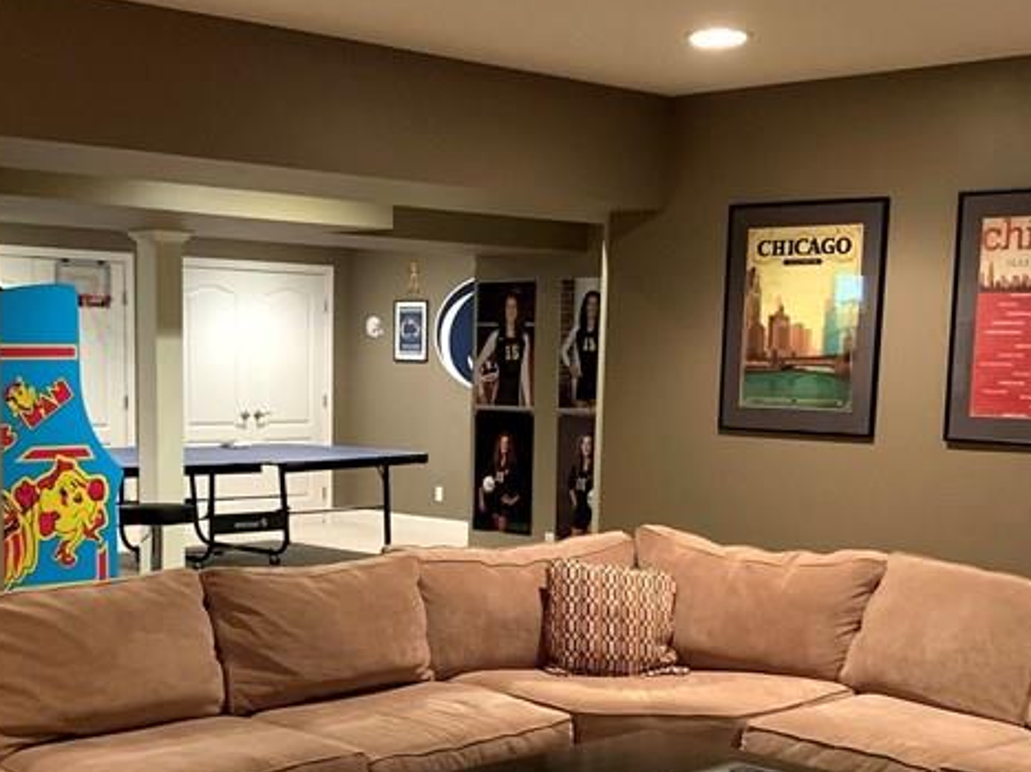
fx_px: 1697
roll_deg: -1.1
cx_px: 428
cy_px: 646
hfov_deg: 33.7
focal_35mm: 57
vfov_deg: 25.1
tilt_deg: -9.1
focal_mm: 4.25
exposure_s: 1/30
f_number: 1.8
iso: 500
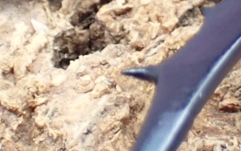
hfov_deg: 6.9
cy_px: 34
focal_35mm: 304
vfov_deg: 4.3
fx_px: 1997
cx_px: 185
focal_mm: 12.73
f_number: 3.9
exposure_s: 1/80
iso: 800
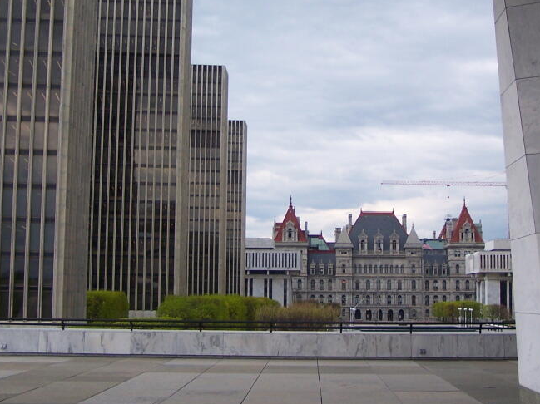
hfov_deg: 32.1
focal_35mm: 60
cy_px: 163
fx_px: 935
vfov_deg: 24.4
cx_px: 323
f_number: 2.8
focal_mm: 6.3
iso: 80
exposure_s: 1/400
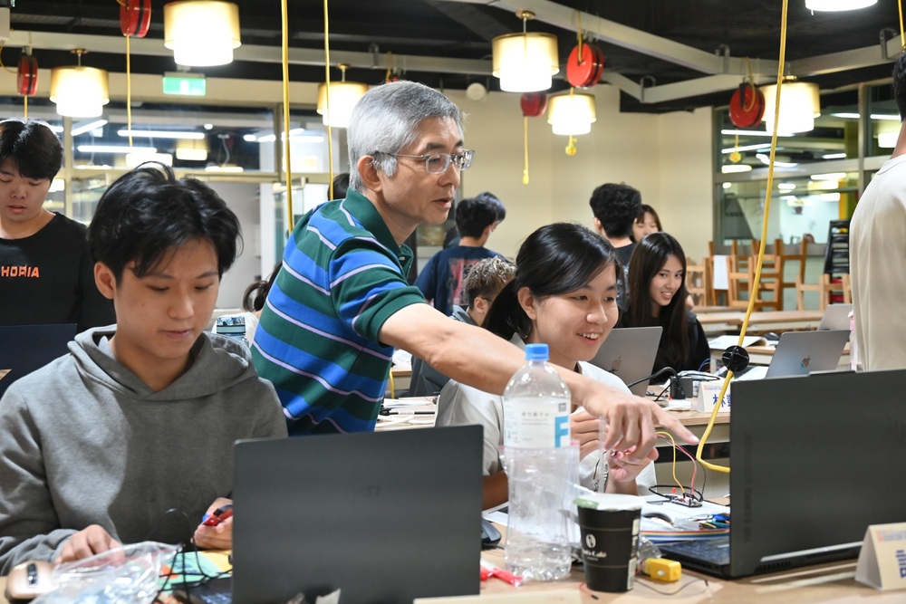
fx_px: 1258
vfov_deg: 27.0
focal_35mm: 50
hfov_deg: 39.6
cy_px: 302
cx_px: 453
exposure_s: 1/80
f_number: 5.6
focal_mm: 50
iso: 3200
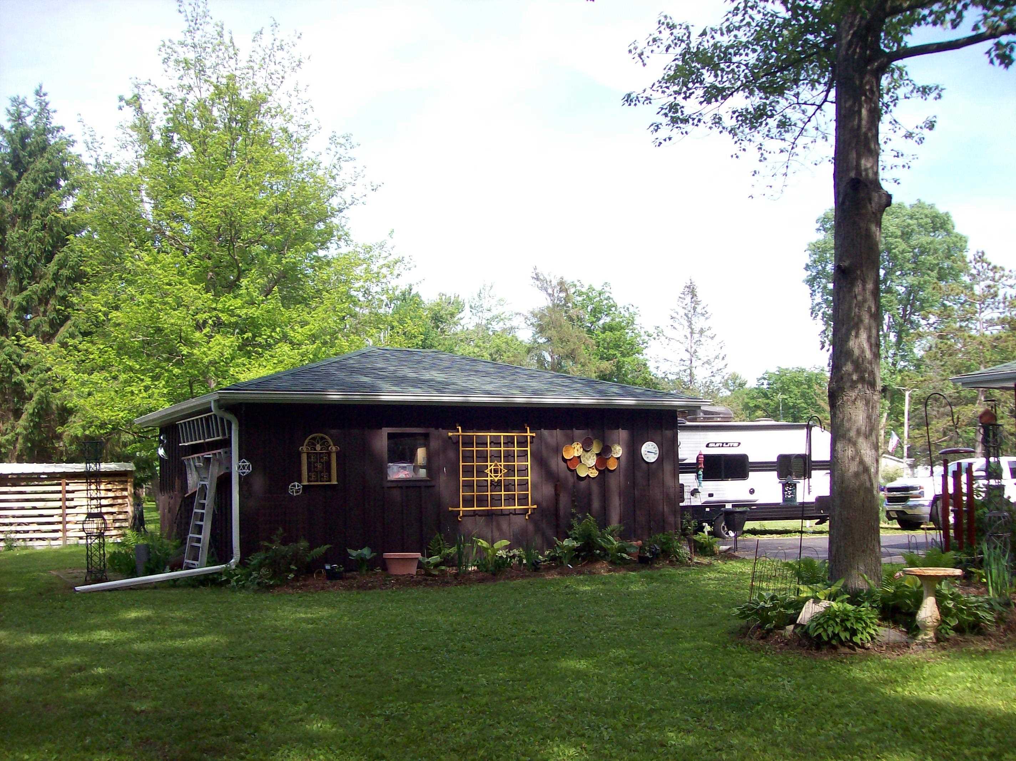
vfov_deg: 39.6
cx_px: 508
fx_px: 1056
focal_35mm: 36
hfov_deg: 51.4
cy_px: 380
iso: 80
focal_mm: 6
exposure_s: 1/546
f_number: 2.7
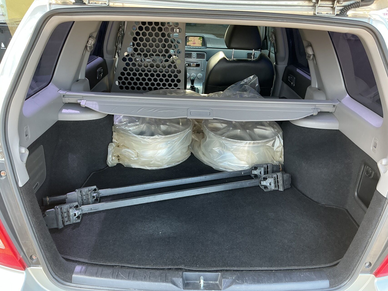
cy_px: 146
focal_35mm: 29
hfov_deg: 61.7
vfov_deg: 48.2
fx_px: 325
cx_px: 194
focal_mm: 3
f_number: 1.8
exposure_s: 1/120
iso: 64
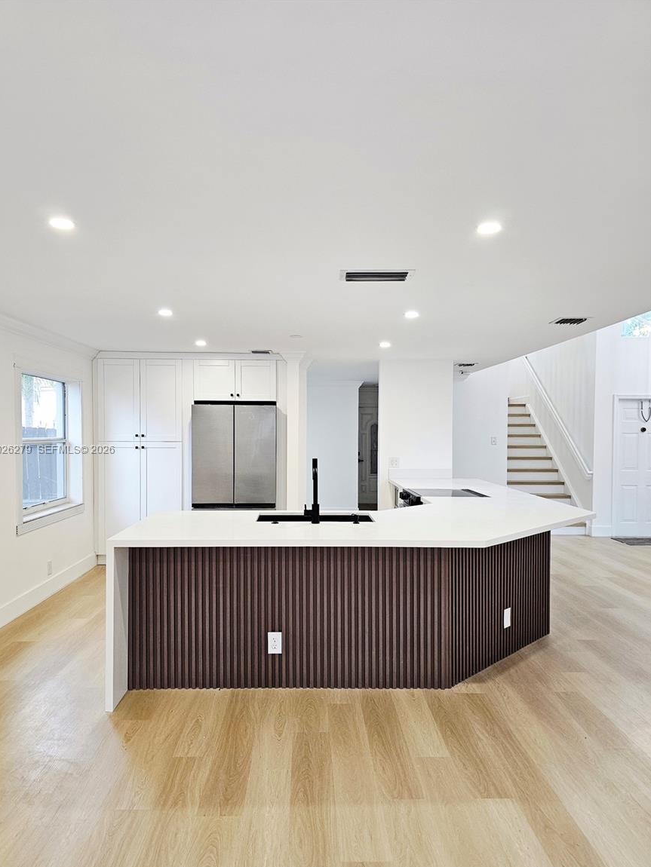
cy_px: 450
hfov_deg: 56.8
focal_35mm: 24
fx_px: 602
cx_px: 314
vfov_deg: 71.6
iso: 200
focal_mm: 6.3
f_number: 1.7
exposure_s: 1/120
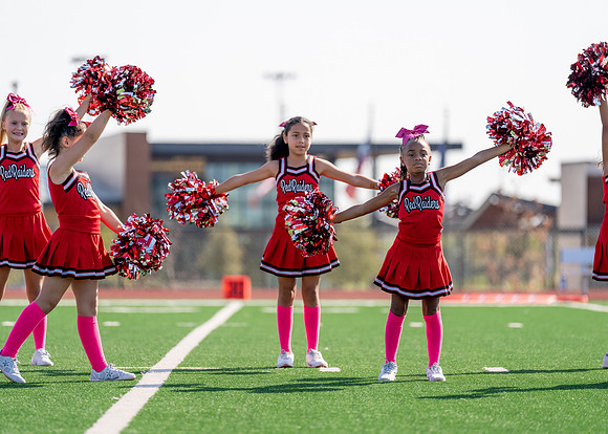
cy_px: 217
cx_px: 304
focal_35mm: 210
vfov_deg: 6.9
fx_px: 3618
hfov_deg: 9.6
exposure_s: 1/1250
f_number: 2.8
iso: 100
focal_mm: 200
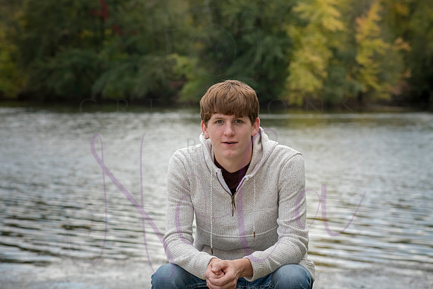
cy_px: 144
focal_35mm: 112
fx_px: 1347
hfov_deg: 18.3
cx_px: 216
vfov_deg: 12.2
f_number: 7.1
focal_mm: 112
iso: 800
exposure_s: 1/640
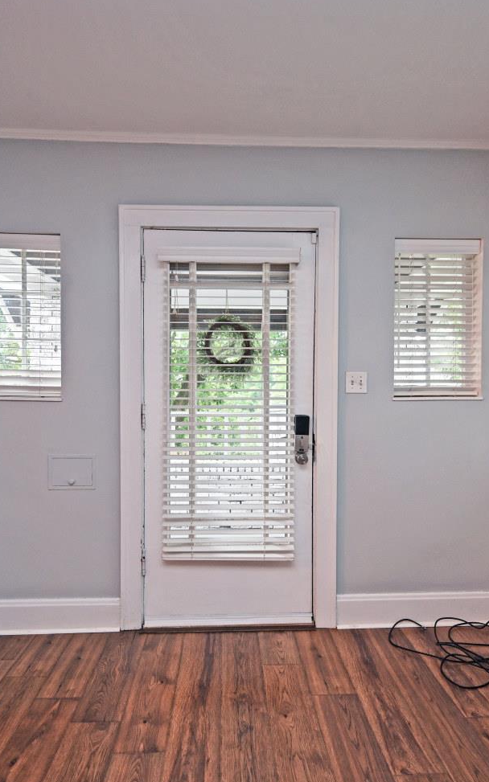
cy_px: 392
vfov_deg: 79.7
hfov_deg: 55.1
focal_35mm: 22
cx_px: 245
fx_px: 469
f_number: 4
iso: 720
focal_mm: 14
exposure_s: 1/60
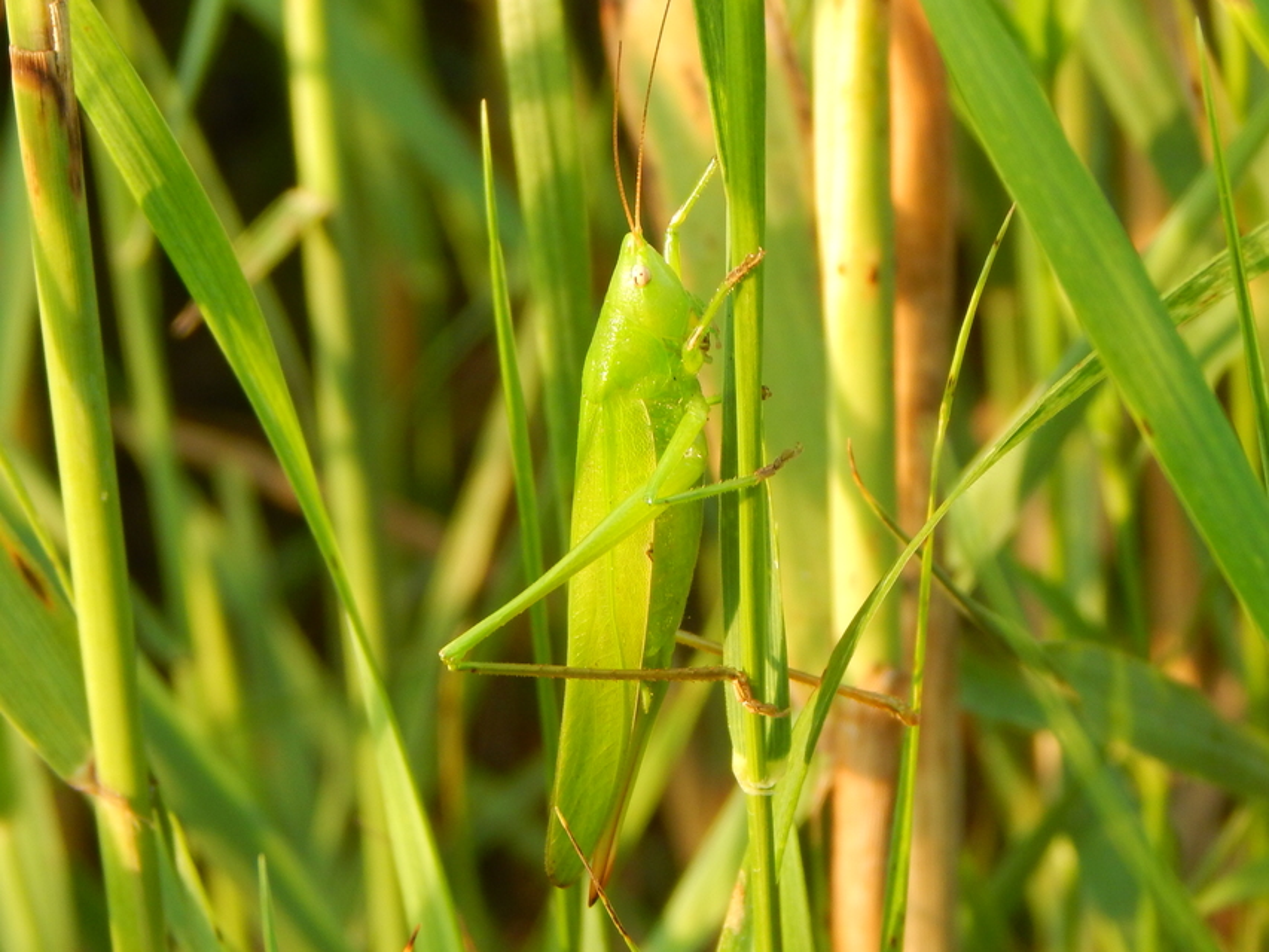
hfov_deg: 12.3
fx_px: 5866
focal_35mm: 160
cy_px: 476
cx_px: 634
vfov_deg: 9.3
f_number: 5.1
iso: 125
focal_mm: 28.7
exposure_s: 1/40
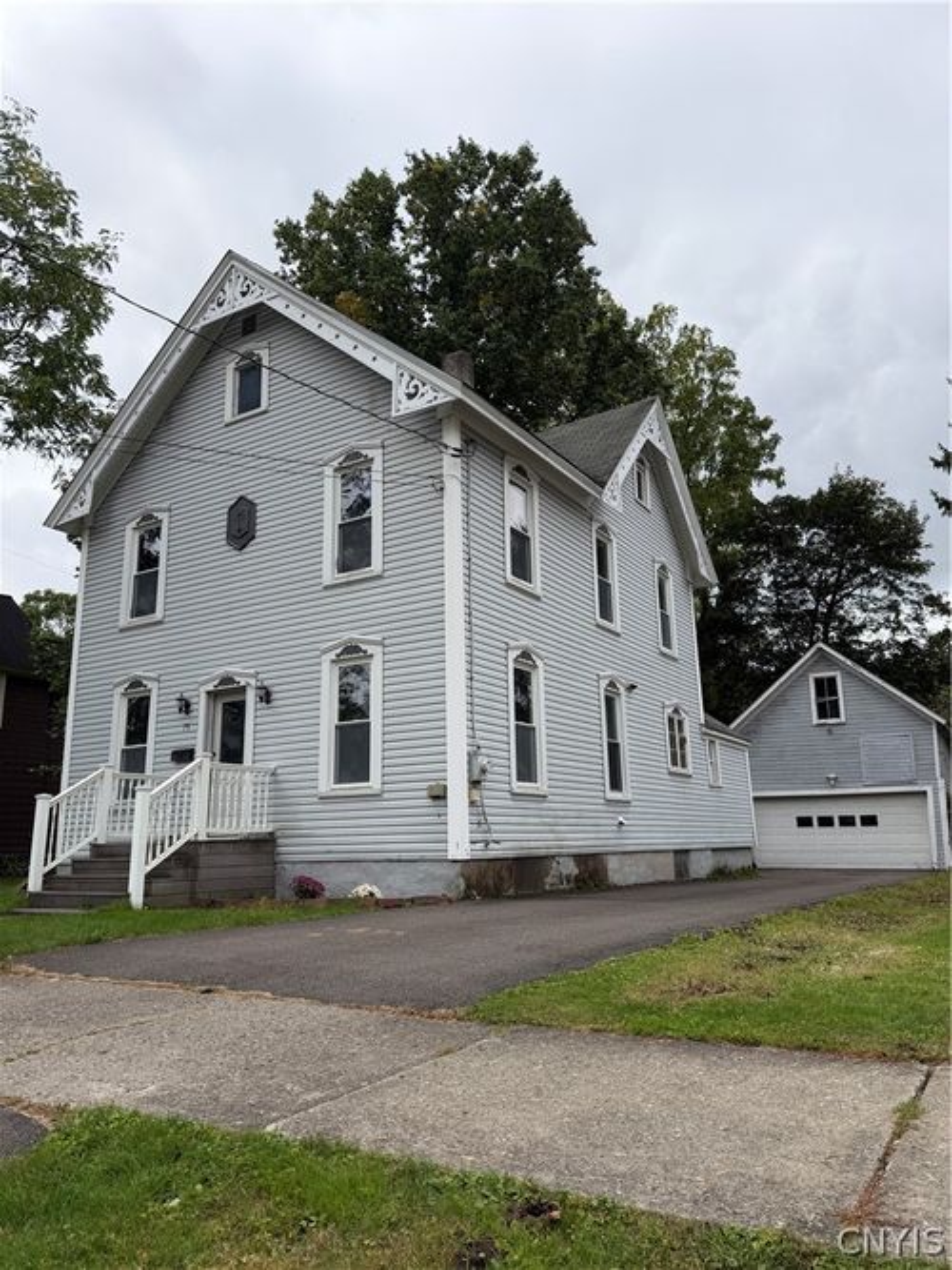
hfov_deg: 56.8
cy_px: 635
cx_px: 476
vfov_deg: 71.6
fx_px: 880
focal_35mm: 24
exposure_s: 1/3425
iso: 80
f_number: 1.78
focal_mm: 6.76
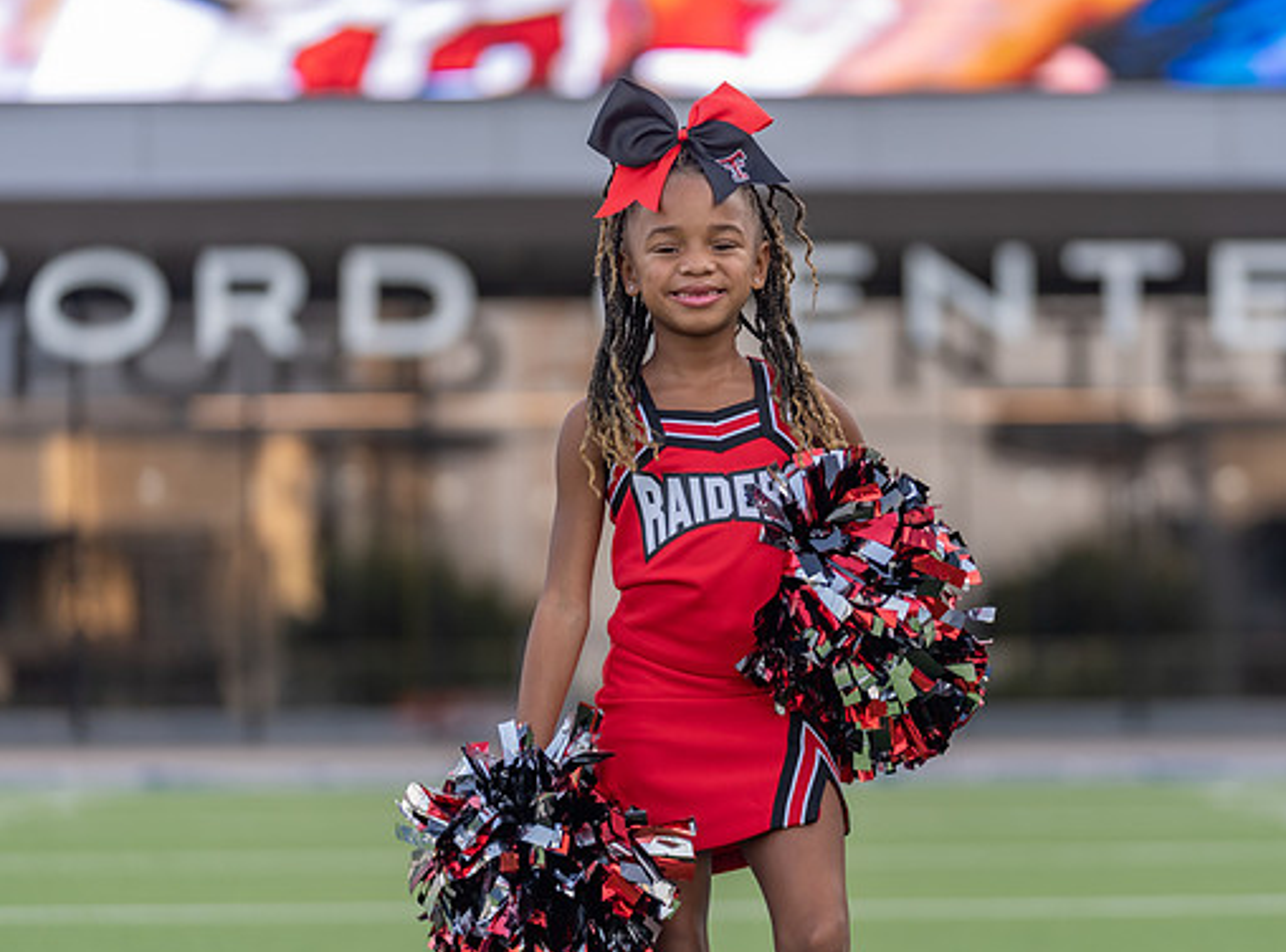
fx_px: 5879
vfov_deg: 9.3
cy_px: 470
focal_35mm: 159
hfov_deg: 12.5
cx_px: 790
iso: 160
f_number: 2.8
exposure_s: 1/320
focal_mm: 125
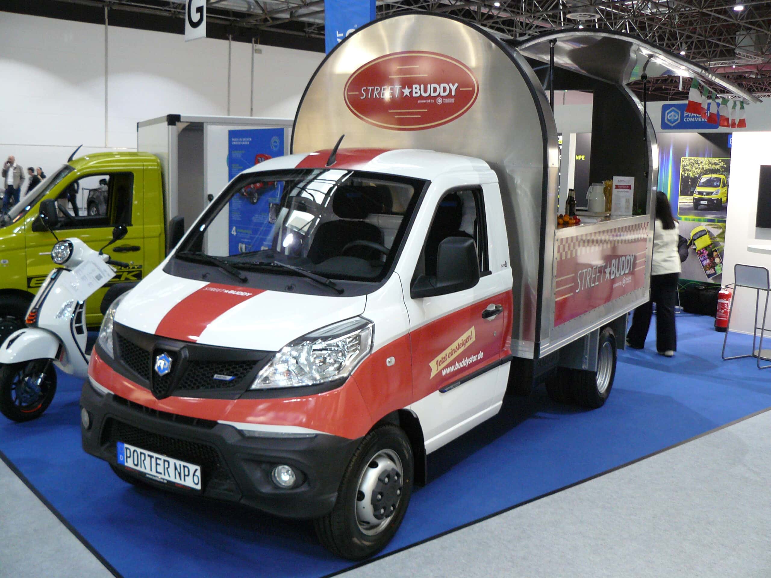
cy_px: 289
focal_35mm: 36
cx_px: 386
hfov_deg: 51.4
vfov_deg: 39.7
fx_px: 802
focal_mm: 6
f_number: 2.8
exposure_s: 1/15
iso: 200
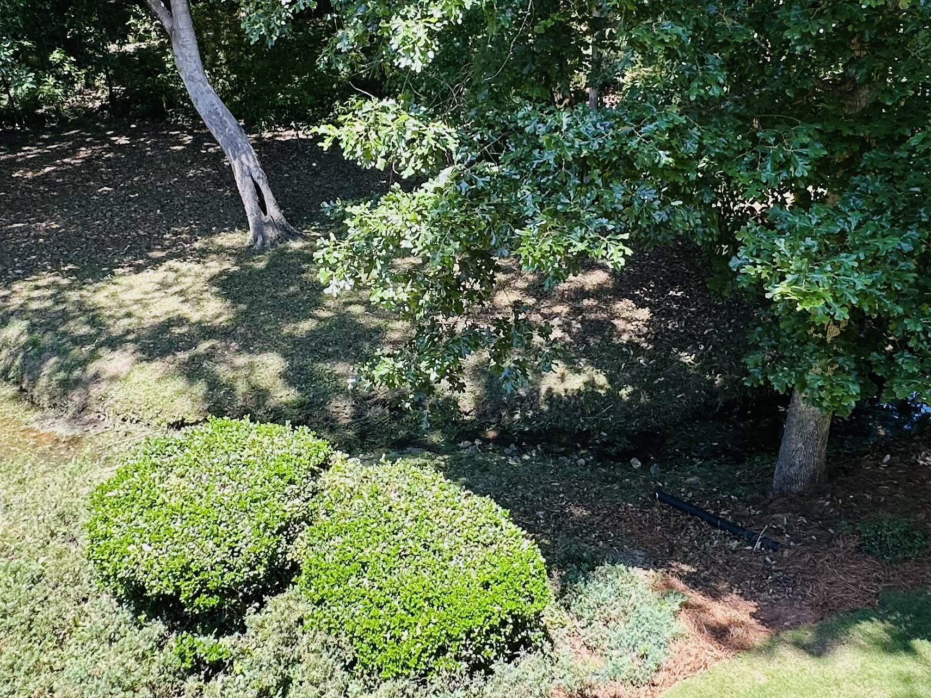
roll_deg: +1.5
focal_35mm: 33
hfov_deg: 55.3
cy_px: 252
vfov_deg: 42.5
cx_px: 447
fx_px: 887
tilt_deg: -24.8
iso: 40
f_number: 2.2
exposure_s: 1/169
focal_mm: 2.22
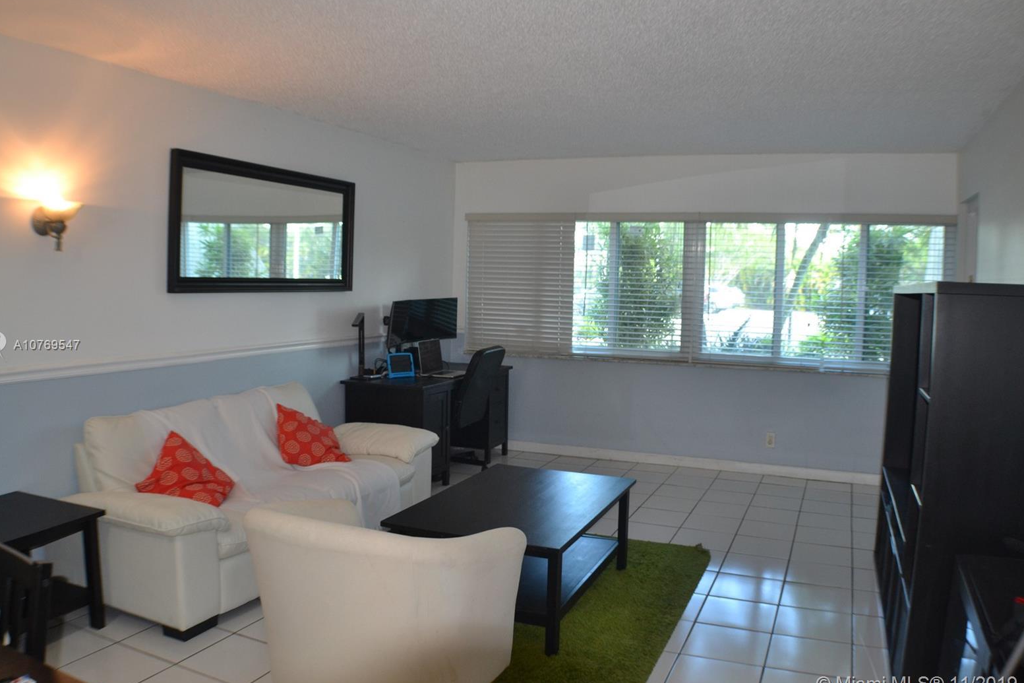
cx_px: 503
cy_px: 346
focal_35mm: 34
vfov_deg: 38.9
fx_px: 967
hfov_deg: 55.8
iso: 560
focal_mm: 22
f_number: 4
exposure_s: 1/60
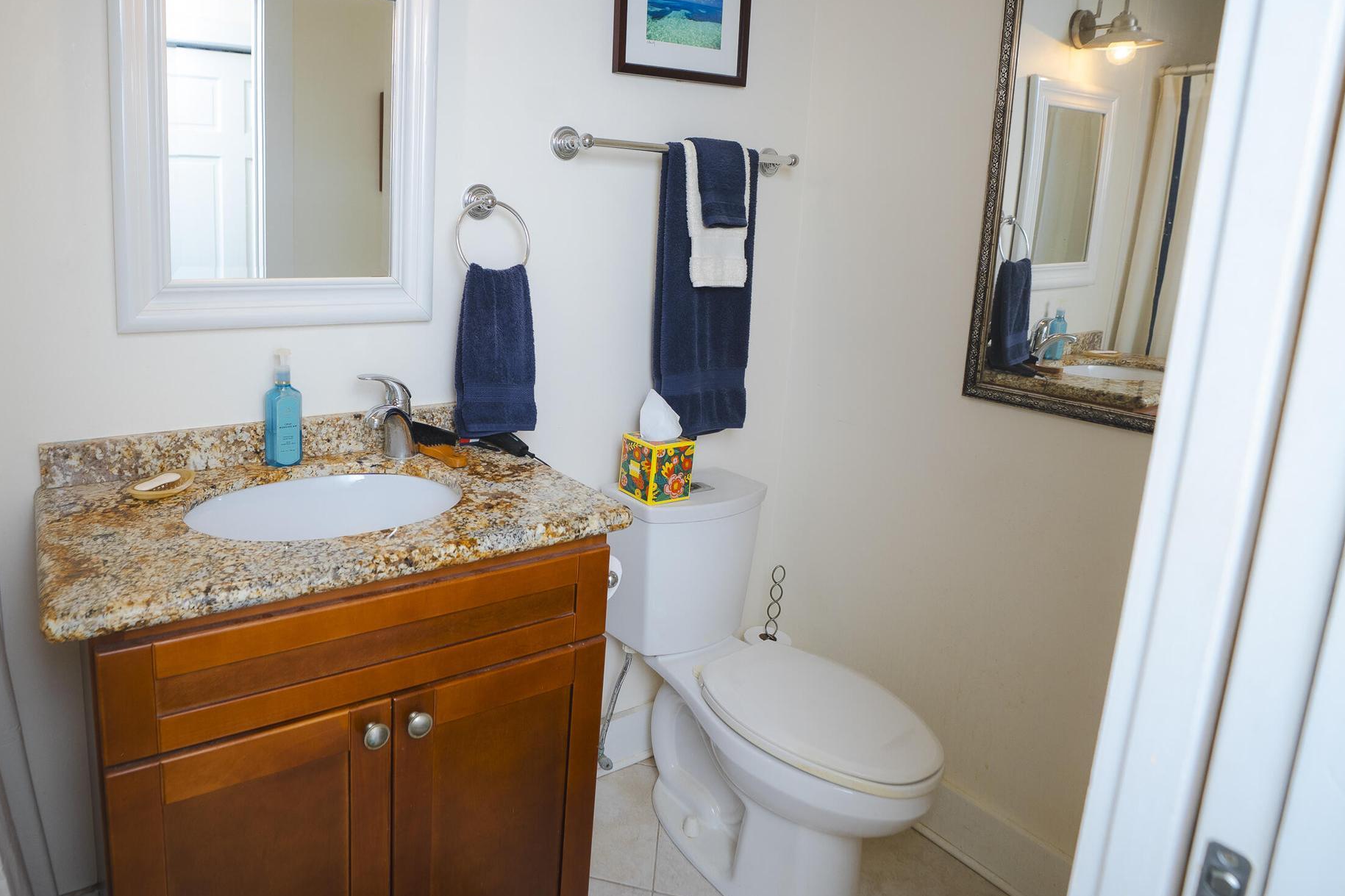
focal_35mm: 21
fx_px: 784
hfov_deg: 79.7
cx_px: 504
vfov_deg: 58.7
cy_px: 336
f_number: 4
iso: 800
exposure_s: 1/200
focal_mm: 16
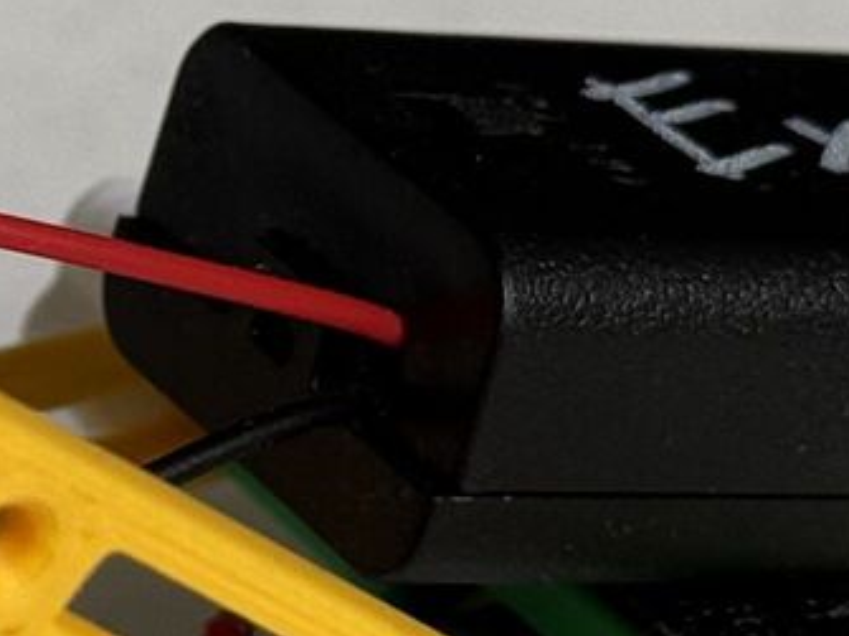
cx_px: -416
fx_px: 6742
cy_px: 598
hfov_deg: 7.1
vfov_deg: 5.4
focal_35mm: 275
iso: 100
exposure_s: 1/60
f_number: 1.78
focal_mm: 6.76
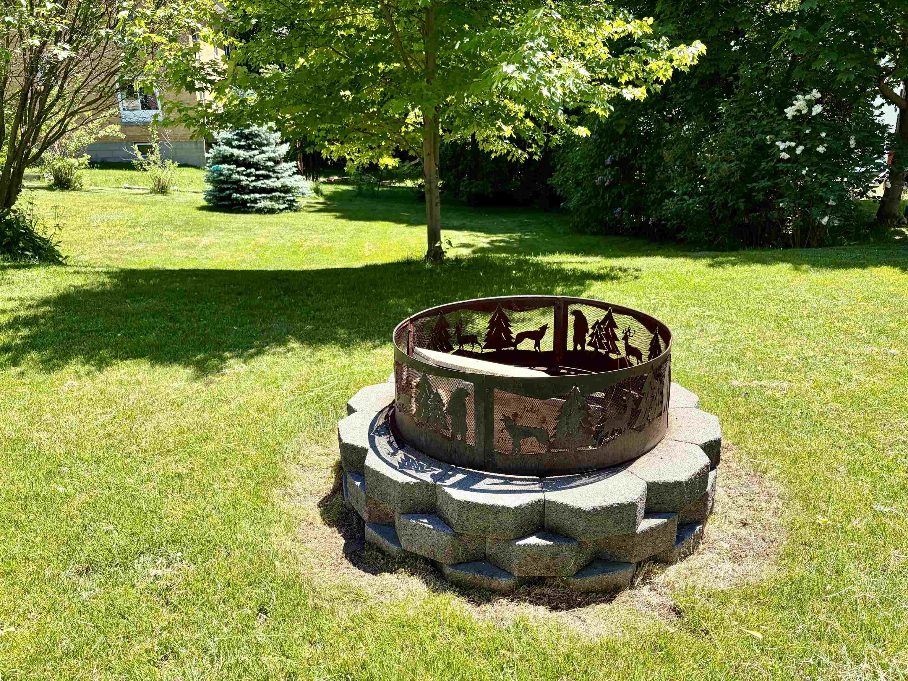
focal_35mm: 26
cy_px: 340
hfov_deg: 67.3
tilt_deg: -17.3
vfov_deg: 53.1
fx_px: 682
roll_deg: +0.9
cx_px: 454
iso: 50
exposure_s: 1/895
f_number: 1.6
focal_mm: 5.96
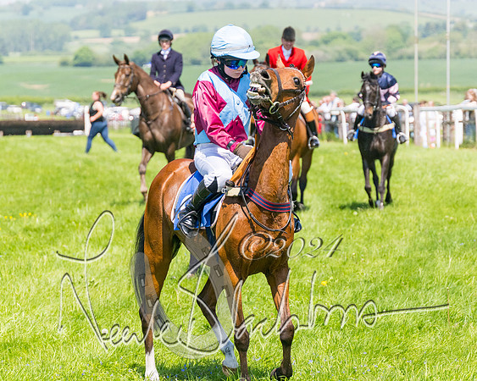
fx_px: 2342
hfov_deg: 11.6
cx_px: 270
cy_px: 190
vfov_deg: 9.3
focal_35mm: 166
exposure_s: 1/6400
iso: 400
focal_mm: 98
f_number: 4
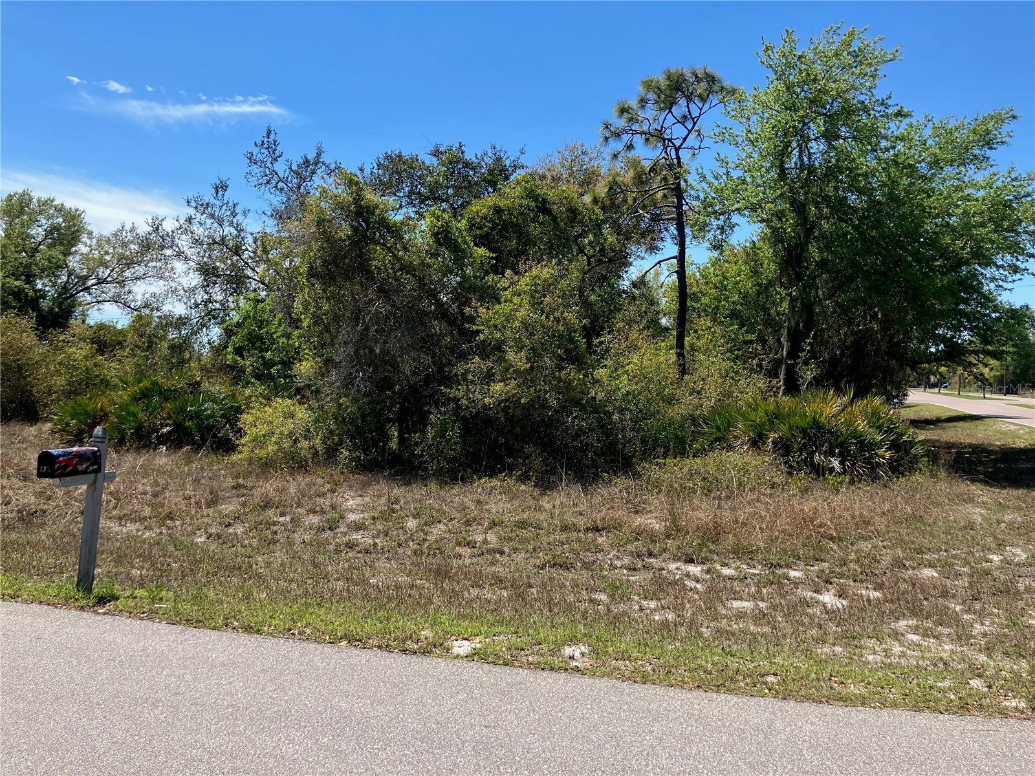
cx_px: 518
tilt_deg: +0.6
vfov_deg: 49.7
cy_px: 388
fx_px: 837
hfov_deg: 63.4
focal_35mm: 28
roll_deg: -1.5
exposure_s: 1/1473
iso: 32
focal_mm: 3.99
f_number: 1.8
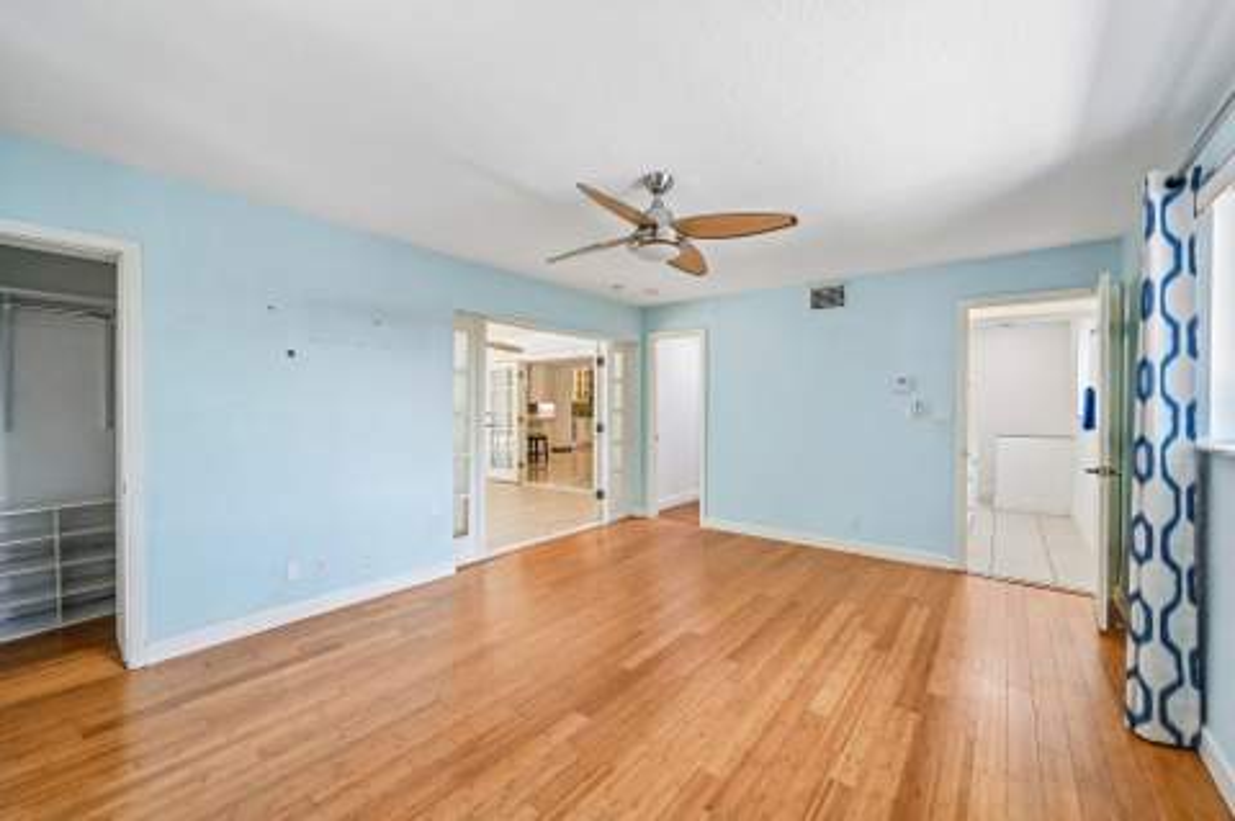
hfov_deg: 104.3
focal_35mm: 14
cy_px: 410
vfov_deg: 81.1
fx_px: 480
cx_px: 618
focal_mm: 14
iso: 3200
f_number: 8
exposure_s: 1/250
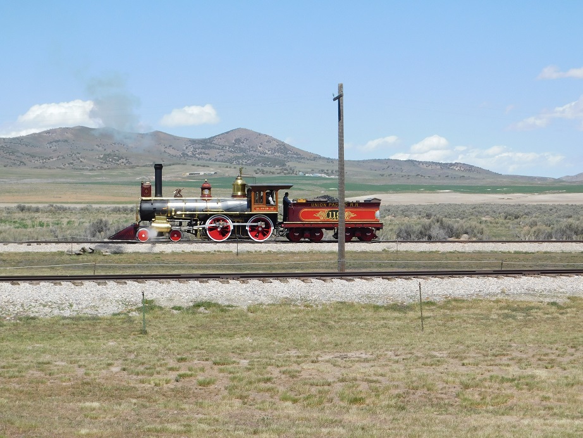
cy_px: 219
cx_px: 292
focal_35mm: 80
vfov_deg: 18.4
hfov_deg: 24.4
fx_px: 1348
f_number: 4.4
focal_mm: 14.2
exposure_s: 1/1000
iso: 125
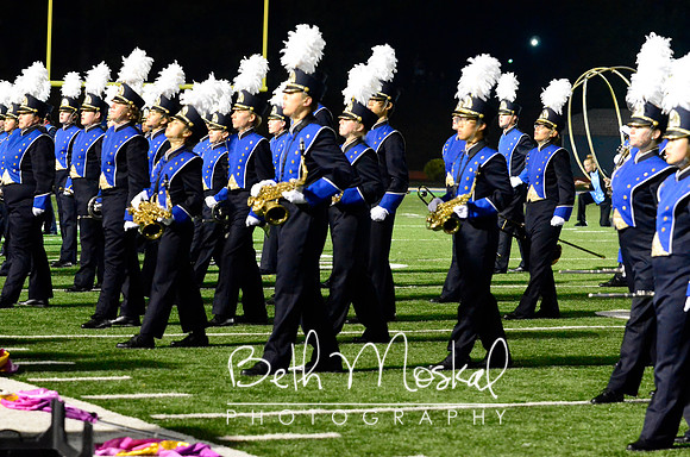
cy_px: 228
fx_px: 2467
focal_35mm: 129
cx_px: 345
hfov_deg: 15.9
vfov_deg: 10.6
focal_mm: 86
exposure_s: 1/250
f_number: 4
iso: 6400
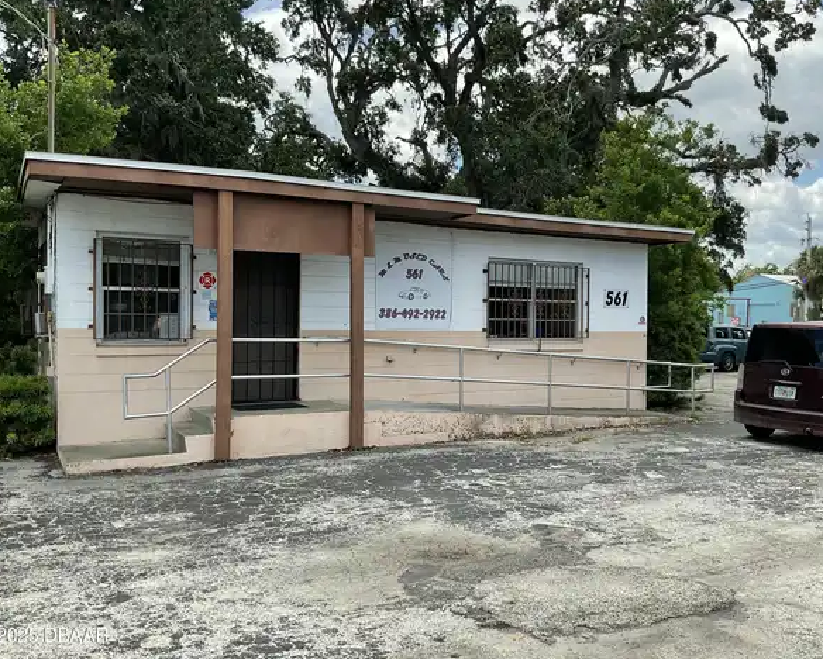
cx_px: 431
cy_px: 328
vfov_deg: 47.2
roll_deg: -1.1
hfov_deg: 57.1
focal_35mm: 31
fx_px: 756
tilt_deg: -1.7
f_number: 1.8
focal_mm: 3
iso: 16
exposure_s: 1/1221
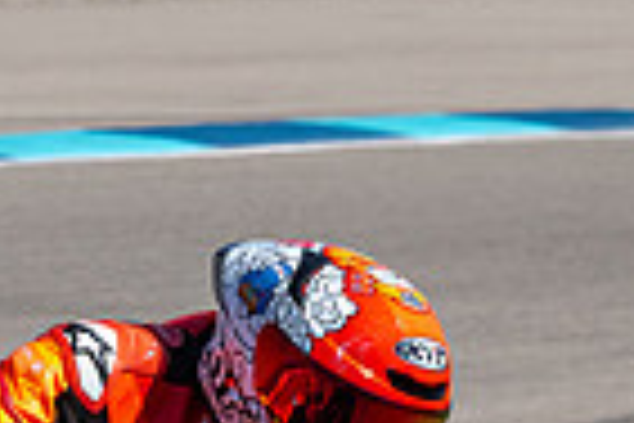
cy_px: 464
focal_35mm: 1062
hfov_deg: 1.9
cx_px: 26
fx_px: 18702
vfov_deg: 1.3
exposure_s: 1/1250
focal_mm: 200
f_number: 11
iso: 450
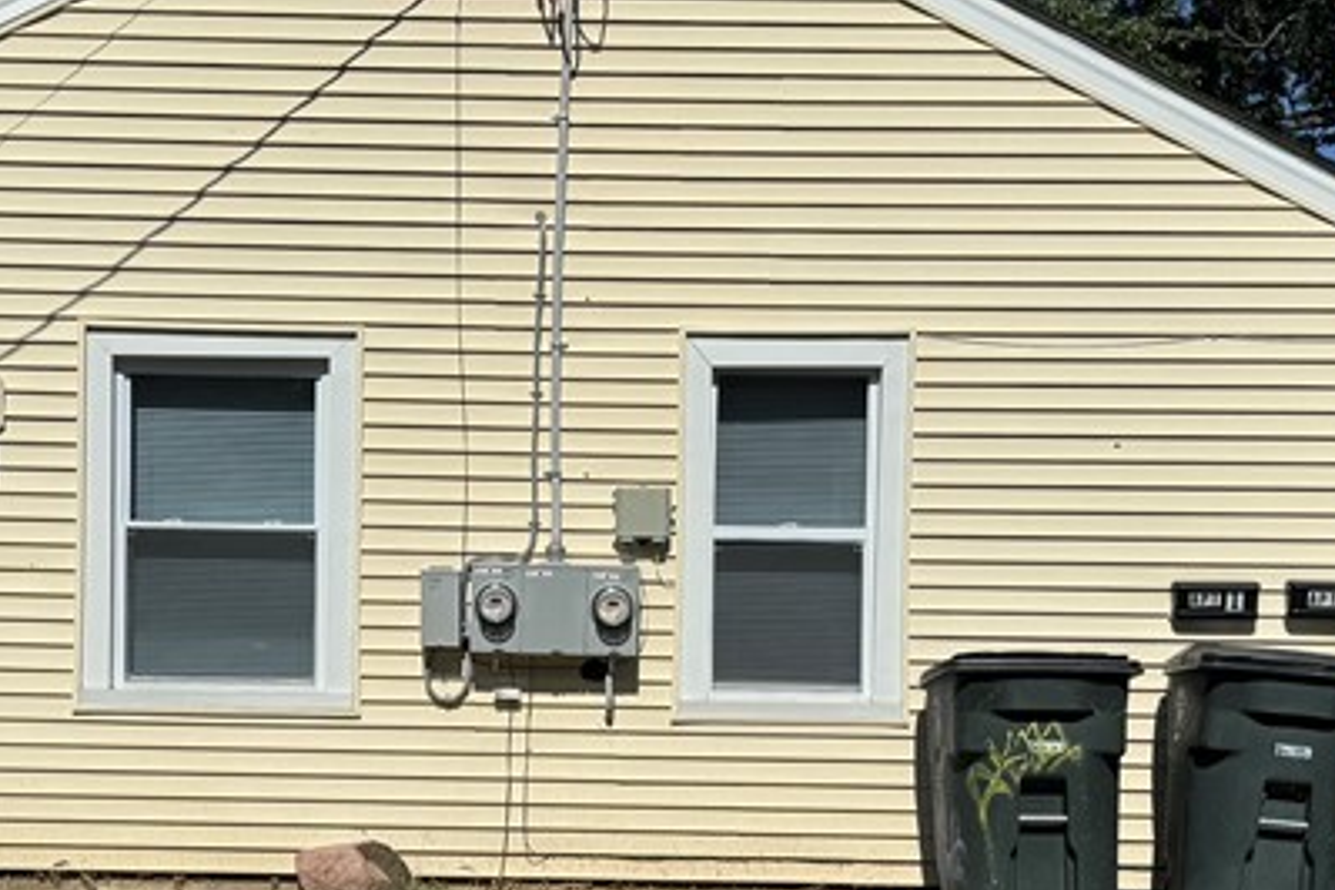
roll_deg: -0.8
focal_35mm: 64
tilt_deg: +0.2
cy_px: 693
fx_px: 2373
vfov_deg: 21.0
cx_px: 529
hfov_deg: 31.3
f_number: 1.78
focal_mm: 6.76
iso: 80
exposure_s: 1/12346
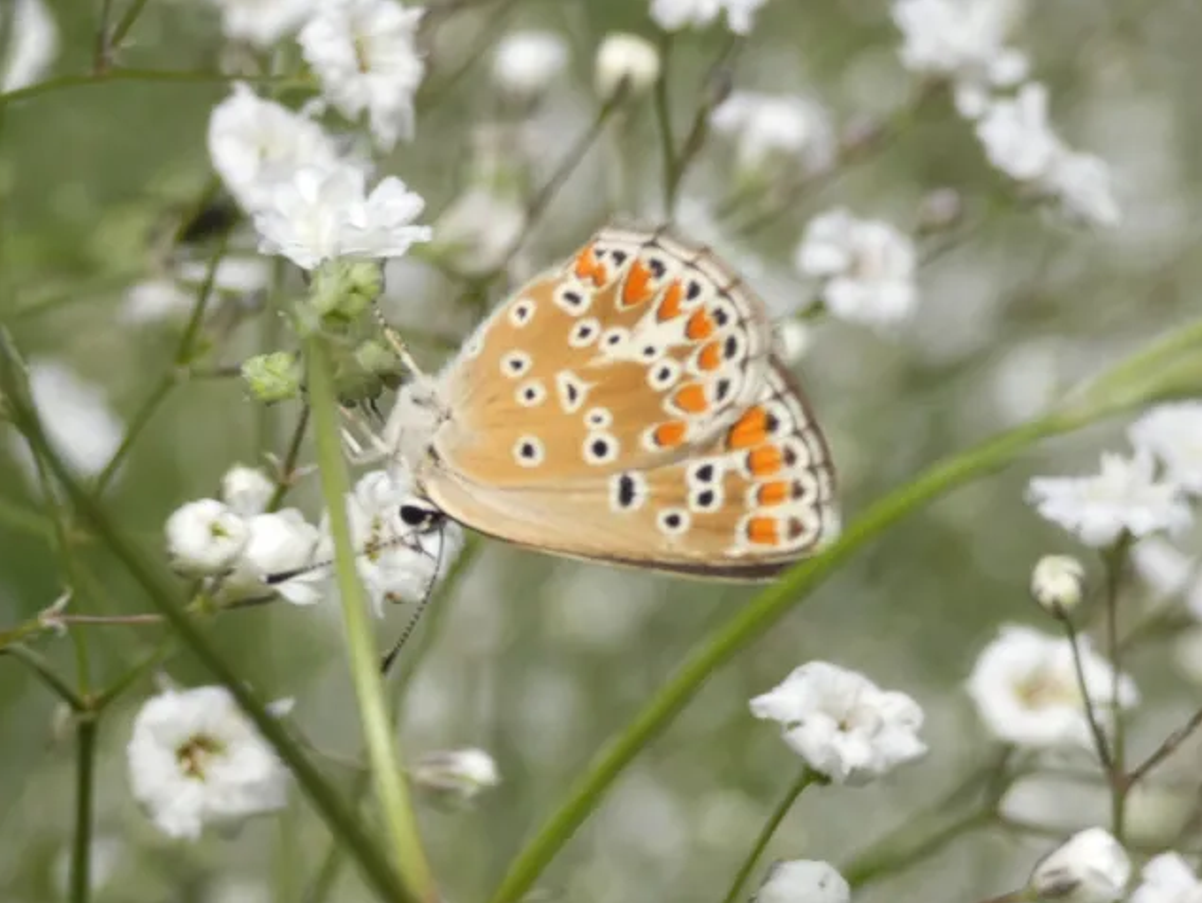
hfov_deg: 14.2
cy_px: 452
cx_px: 598
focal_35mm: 139
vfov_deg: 10.7
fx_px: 4829
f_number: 5.3
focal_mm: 24.7
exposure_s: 1/160
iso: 80
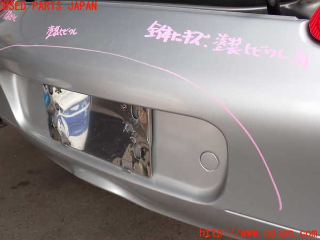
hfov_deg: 45.8
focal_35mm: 41
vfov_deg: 35.1
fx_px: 379
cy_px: 120
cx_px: 160
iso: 100
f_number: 2.8
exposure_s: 1/125
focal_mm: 7.31
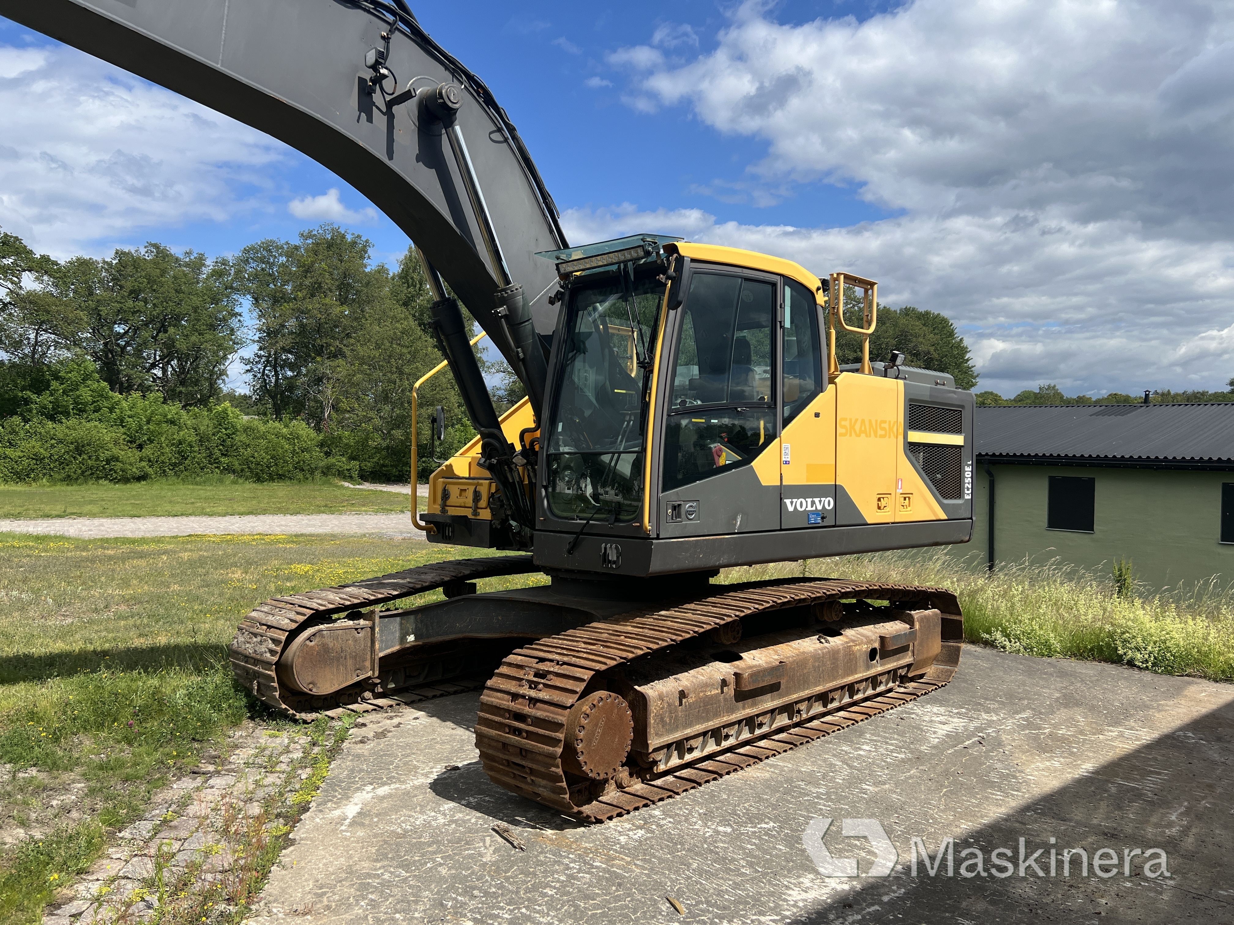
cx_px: 617
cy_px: 462
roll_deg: -0.4
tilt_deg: -1.9
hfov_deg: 67.3
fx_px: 927
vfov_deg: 53.1
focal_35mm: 26
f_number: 1.5
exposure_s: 1/4274
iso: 50
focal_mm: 5.7
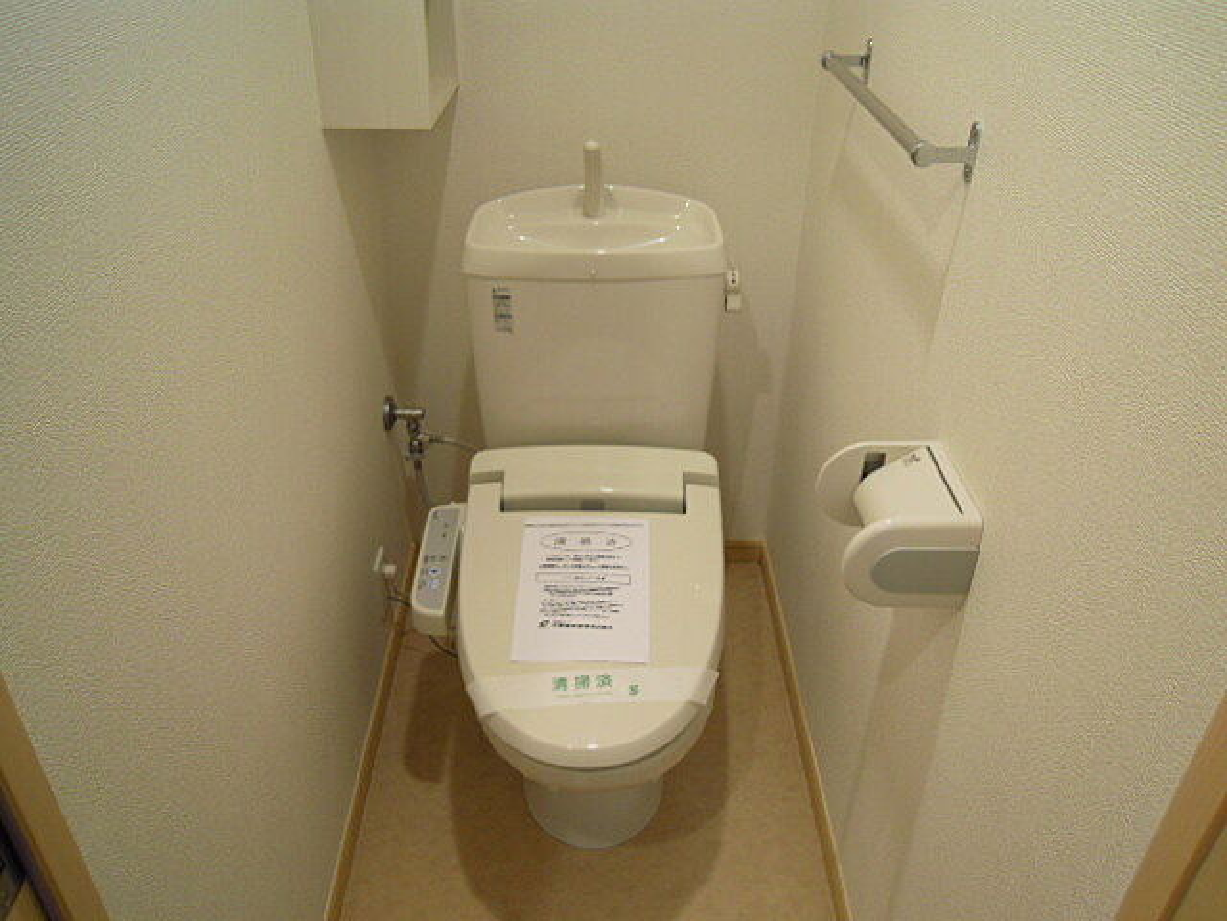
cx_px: 614
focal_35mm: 28
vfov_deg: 49.7
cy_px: 460
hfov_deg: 63.4
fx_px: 992
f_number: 2.7
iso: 200
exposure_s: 1/30
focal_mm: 5
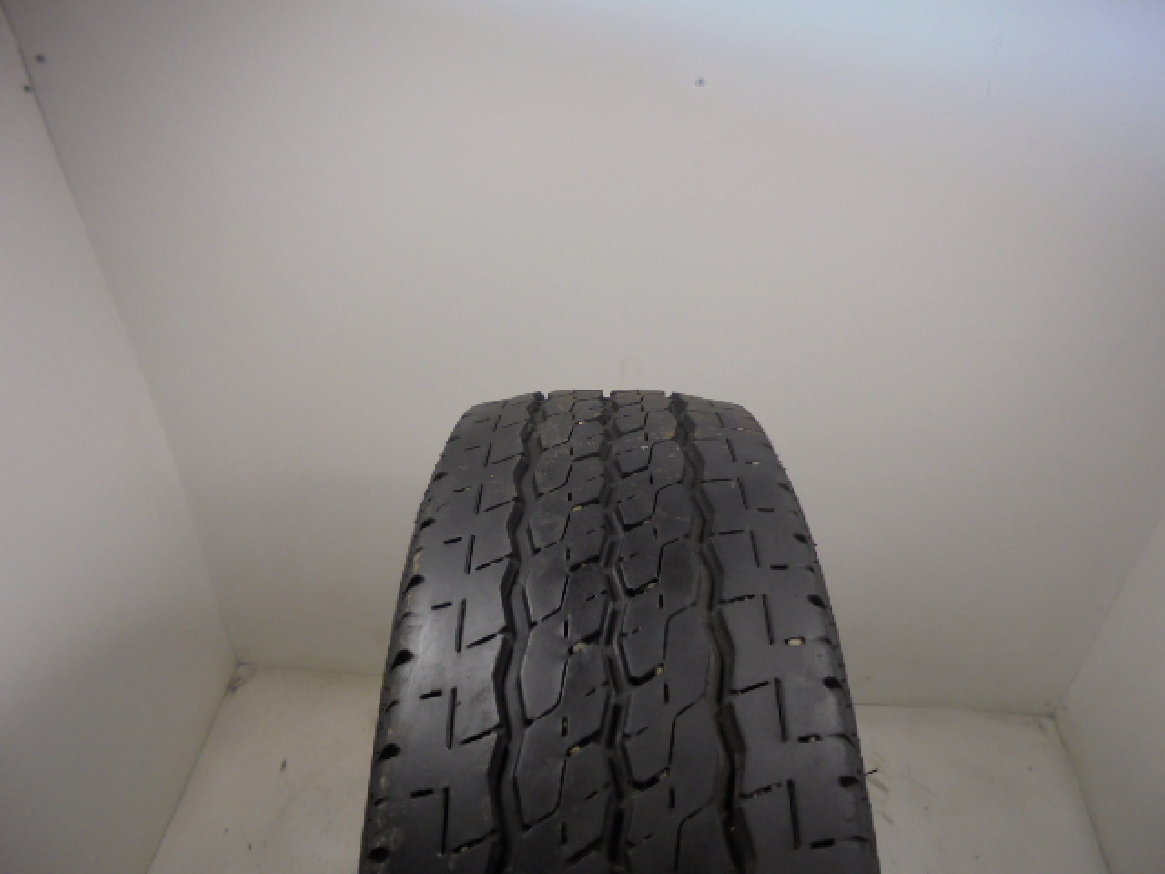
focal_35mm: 26
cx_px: 582
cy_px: 437
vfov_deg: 53.1
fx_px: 875
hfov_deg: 67.3
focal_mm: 4.6
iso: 100
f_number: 3.5
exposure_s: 1/50
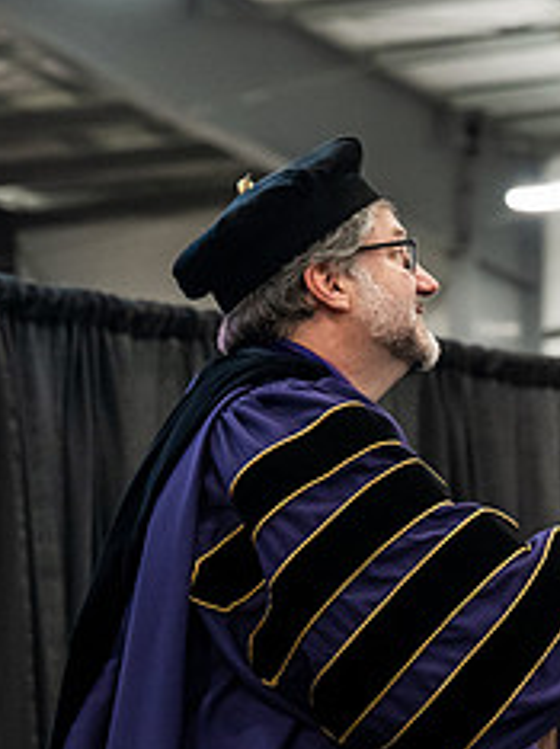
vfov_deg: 9.7
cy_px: 587
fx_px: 4387
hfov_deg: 7.3
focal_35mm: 203
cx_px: 525
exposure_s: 1/200
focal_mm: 85
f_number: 4.5
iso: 4000
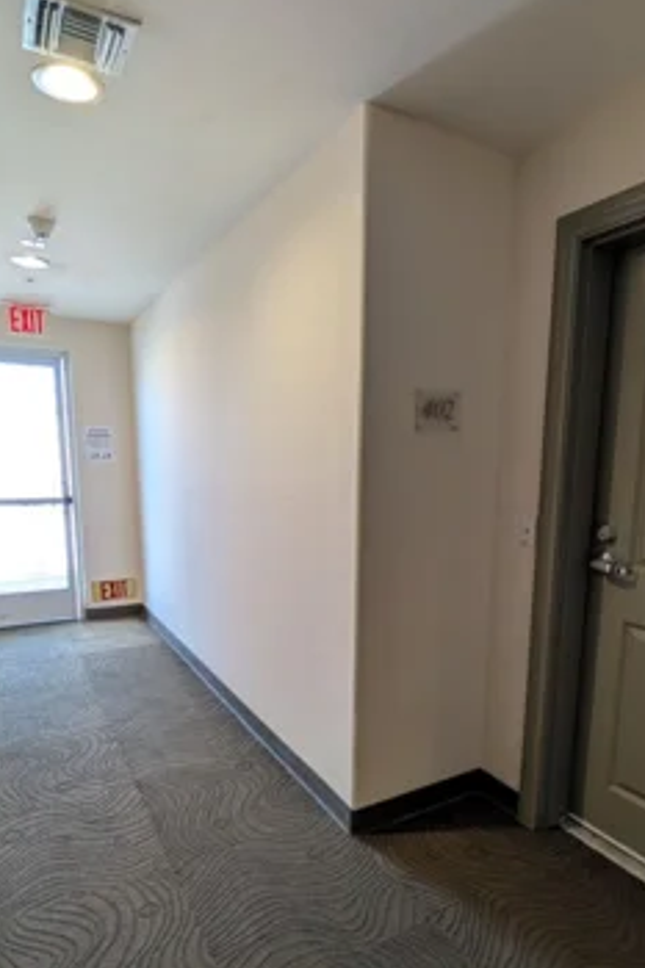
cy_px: 559
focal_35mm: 20
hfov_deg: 61.9
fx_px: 538
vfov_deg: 83.4
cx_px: 335
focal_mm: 2.02
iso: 67
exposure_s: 1/40
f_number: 1.7
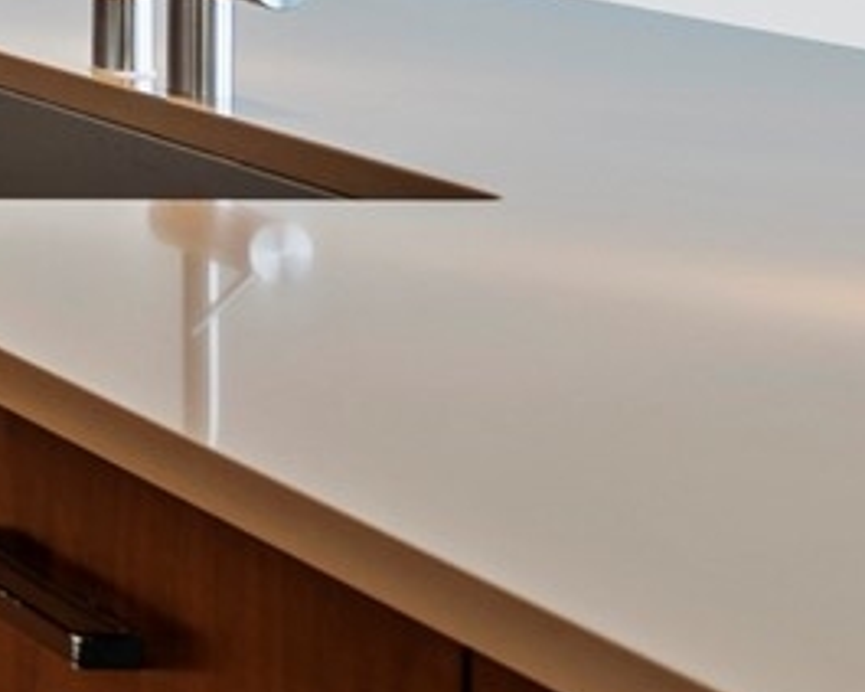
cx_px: -1585
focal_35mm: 114
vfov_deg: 12.7
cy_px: -416
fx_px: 2918
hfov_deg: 11.5
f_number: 8
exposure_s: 1/3
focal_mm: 19
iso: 400
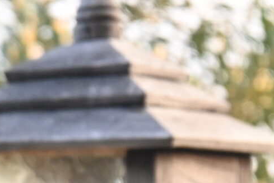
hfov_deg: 5.2
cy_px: 434
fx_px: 2991
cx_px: -249
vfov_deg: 3.5
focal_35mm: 393
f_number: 6.3
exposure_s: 1/125
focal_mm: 50
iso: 900
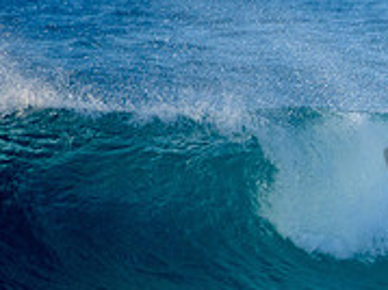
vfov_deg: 1.0
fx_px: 17463
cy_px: 163
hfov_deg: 1.3
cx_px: 607
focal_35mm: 1559
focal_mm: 500
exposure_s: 1/2000
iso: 450
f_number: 5.6
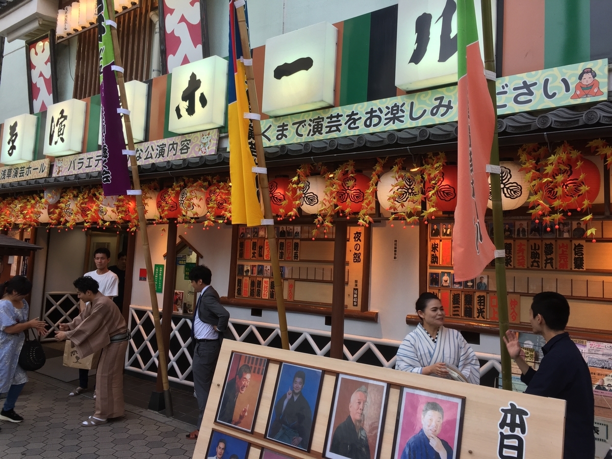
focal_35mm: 29
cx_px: 306
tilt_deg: +5.8
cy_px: 230
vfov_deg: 48.2
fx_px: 513
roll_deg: -4.0
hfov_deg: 61.7
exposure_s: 1/60
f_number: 2.2
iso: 32
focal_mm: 4.15
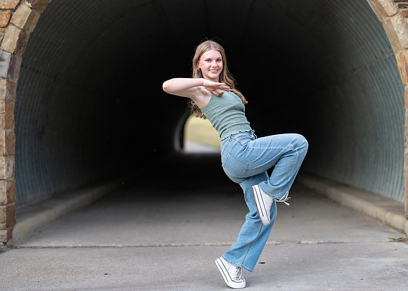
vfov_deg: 23.4
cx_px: 231
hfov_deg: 32.3
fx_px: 703
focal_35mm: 61
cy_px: 132
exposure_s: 1/400
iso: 640
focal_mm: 50
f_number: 1.2
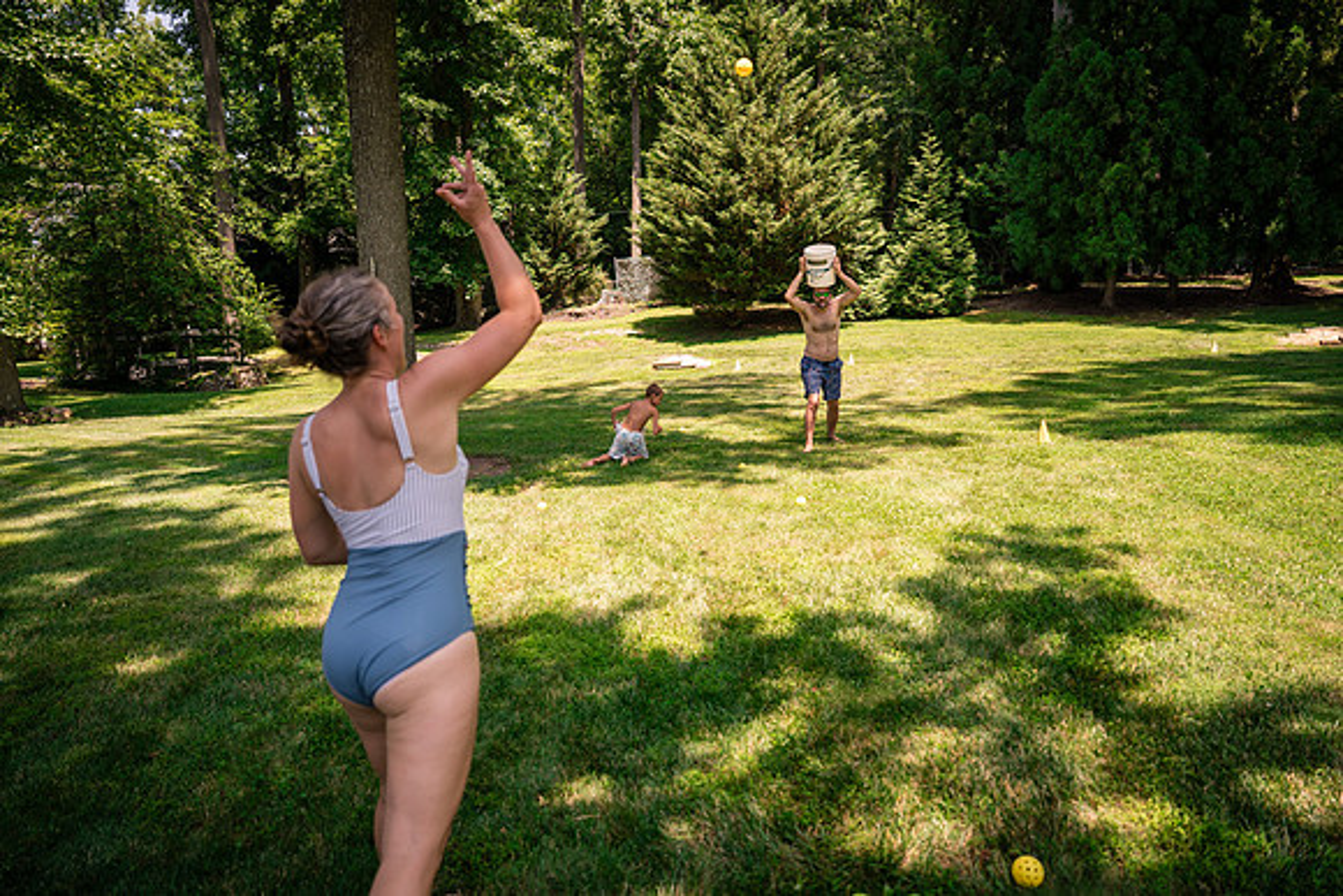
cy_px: 440
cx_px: 683
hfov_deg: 72.8
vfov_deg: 52.4
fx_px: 911
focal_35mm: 24
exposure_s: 1/2500
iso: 400
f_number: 2.8
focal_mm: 24
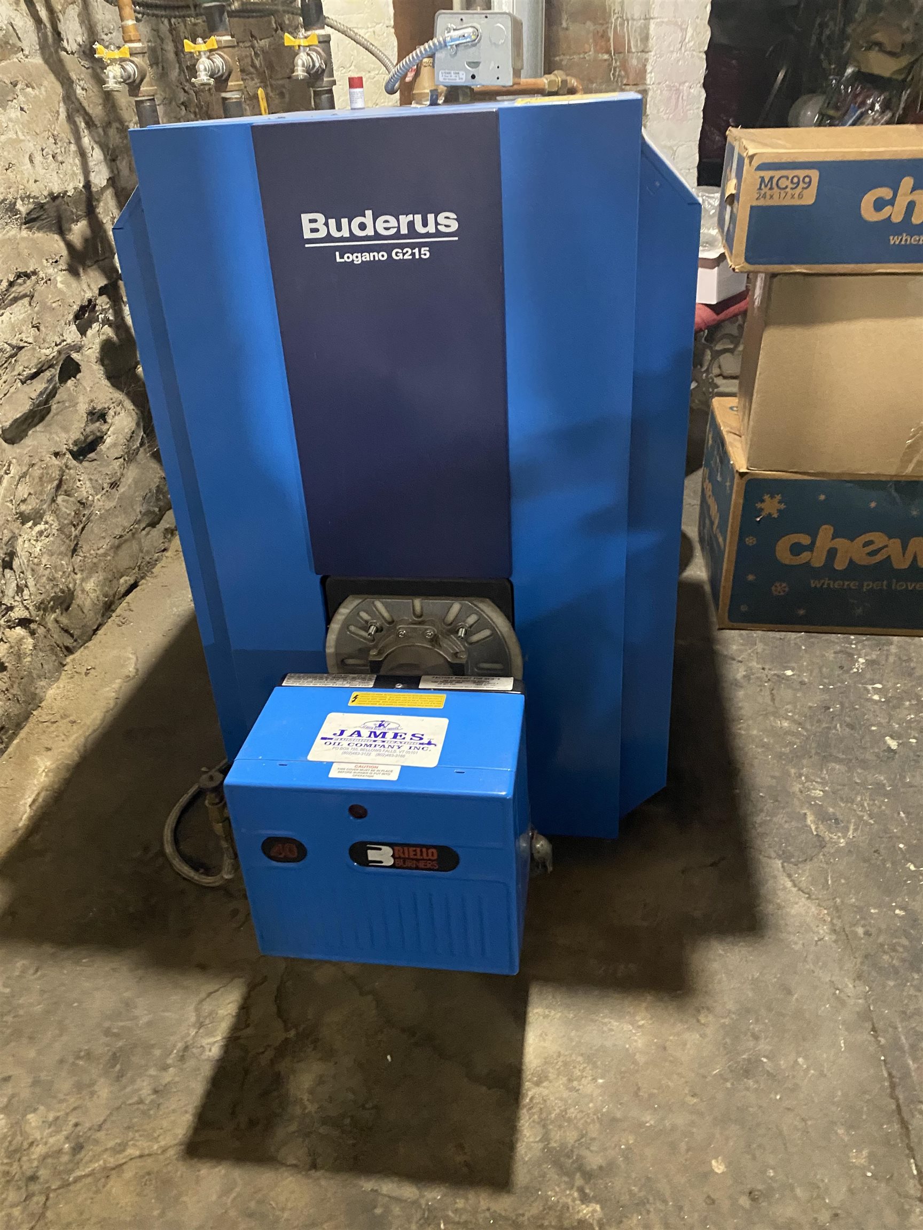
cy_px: 615
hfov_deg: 53.1
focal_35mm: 26
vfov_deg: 67.3
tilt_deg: -28.6
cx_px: 462
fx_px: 924
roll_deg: +4.9
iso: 800
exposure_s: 1/30
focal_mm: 4.25
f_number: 1.8
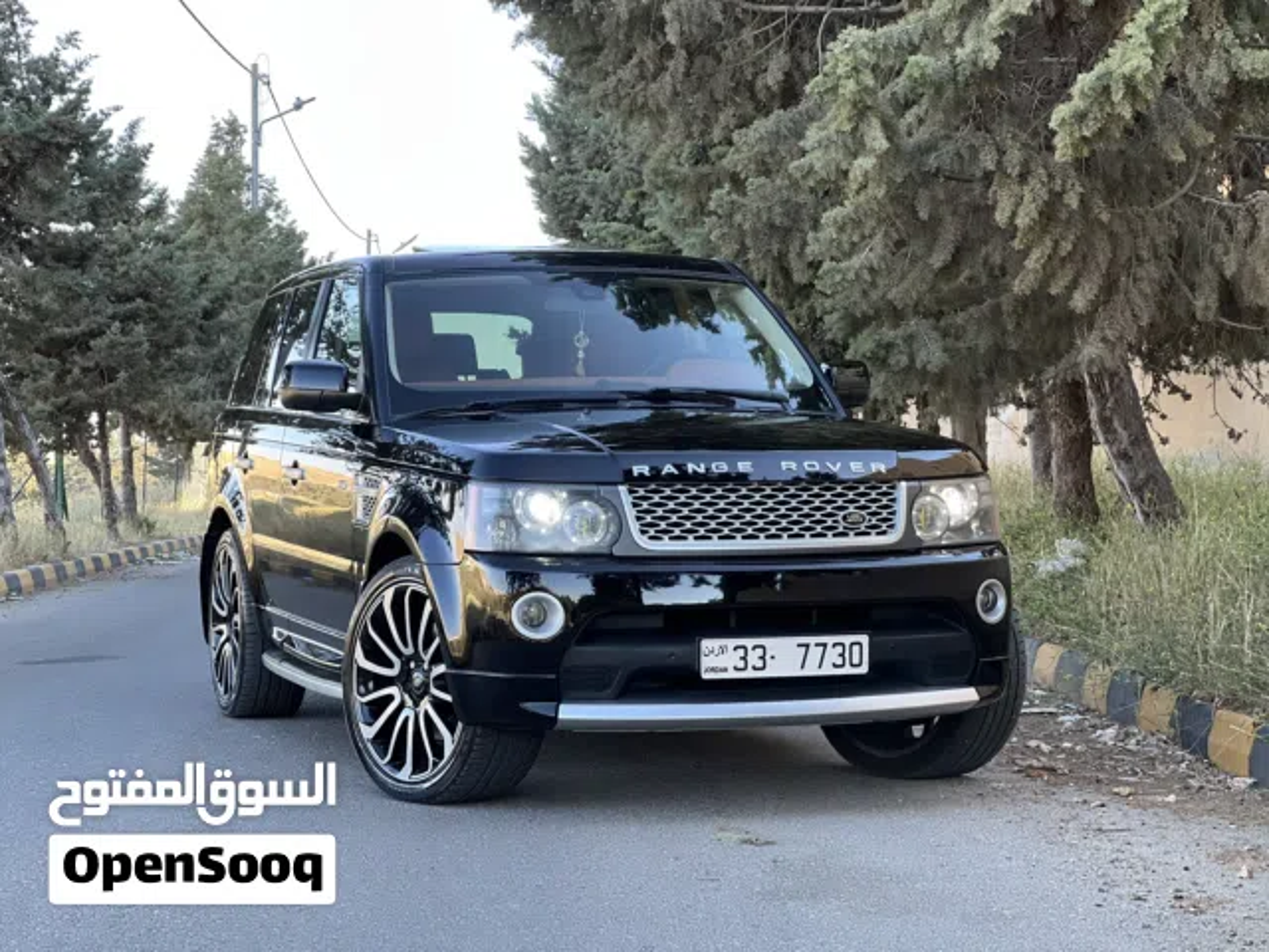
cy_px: 476
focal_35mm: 77
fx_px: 2823
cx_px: 634
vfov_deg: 19.1
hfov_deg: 25.3
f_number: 2.8
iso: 100
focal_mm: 9
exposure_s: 1/121
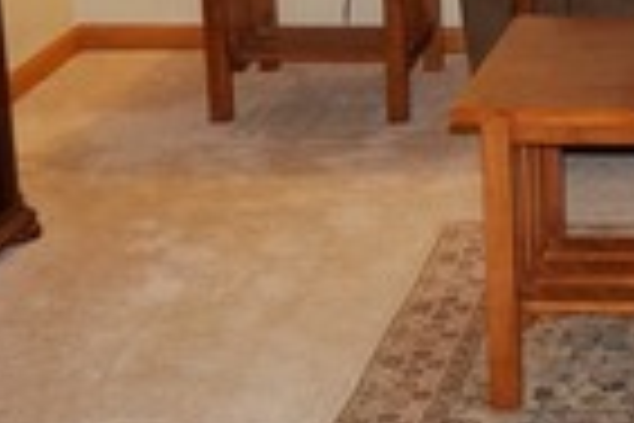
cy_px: -106
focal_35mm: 109
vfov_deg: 12.2
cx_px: 845
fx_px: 1919
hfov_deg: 17.5
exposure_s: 1/60
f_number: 4
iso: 800
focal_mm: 16
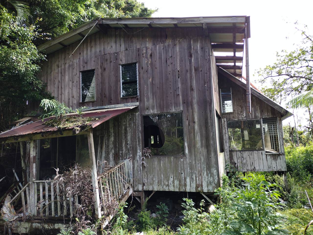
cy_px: 118
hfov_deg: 65.3
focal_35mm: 27
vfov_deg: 51.4
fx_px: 244
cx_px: 156
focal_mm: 4.71
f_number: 1.7
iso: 100
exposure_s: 1/348
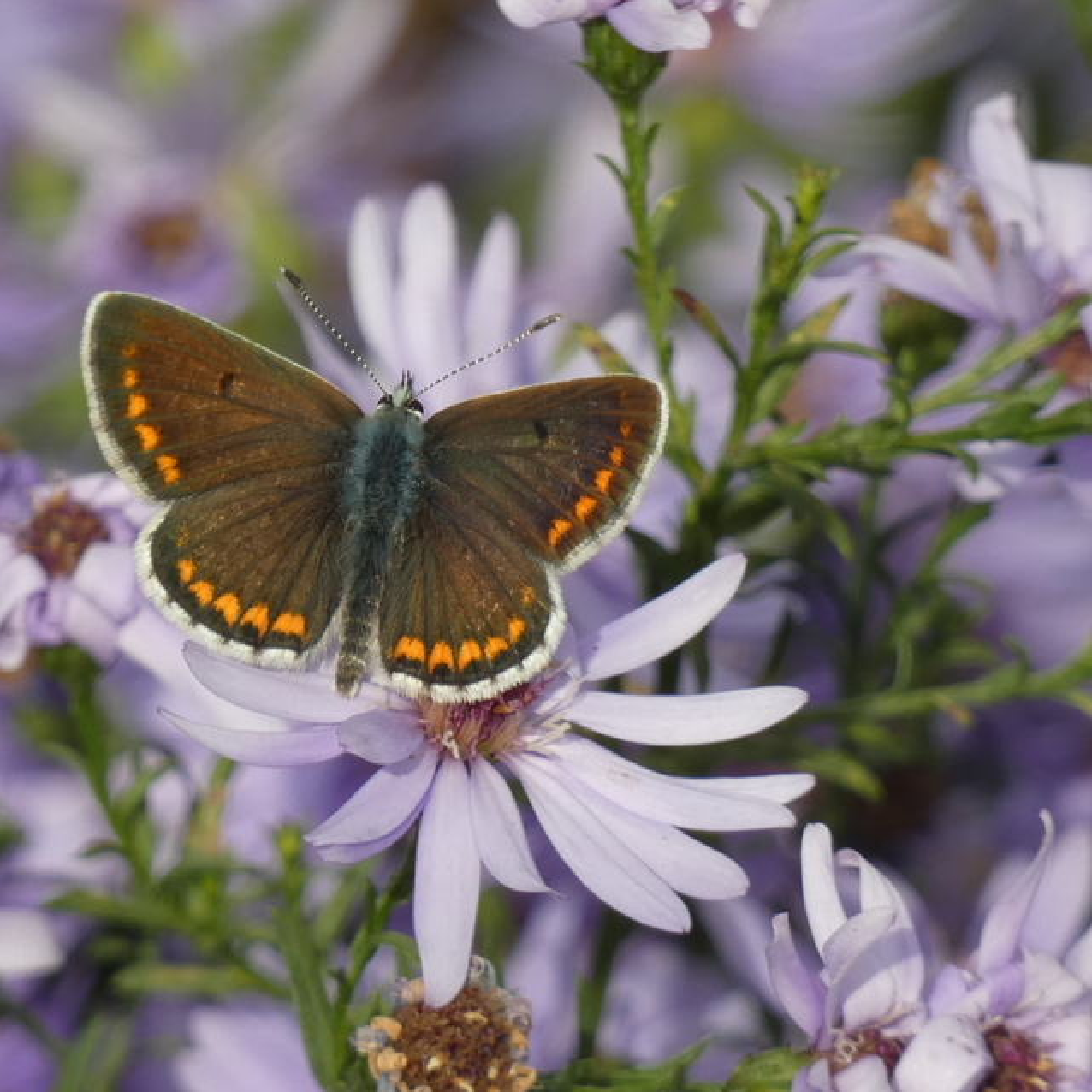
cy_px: 546
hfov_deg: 2.7
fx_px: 23163
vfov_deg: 2.7
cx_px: 427
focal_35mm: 649
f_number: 5.6
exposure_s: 1/125
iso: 80
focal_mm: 98.3
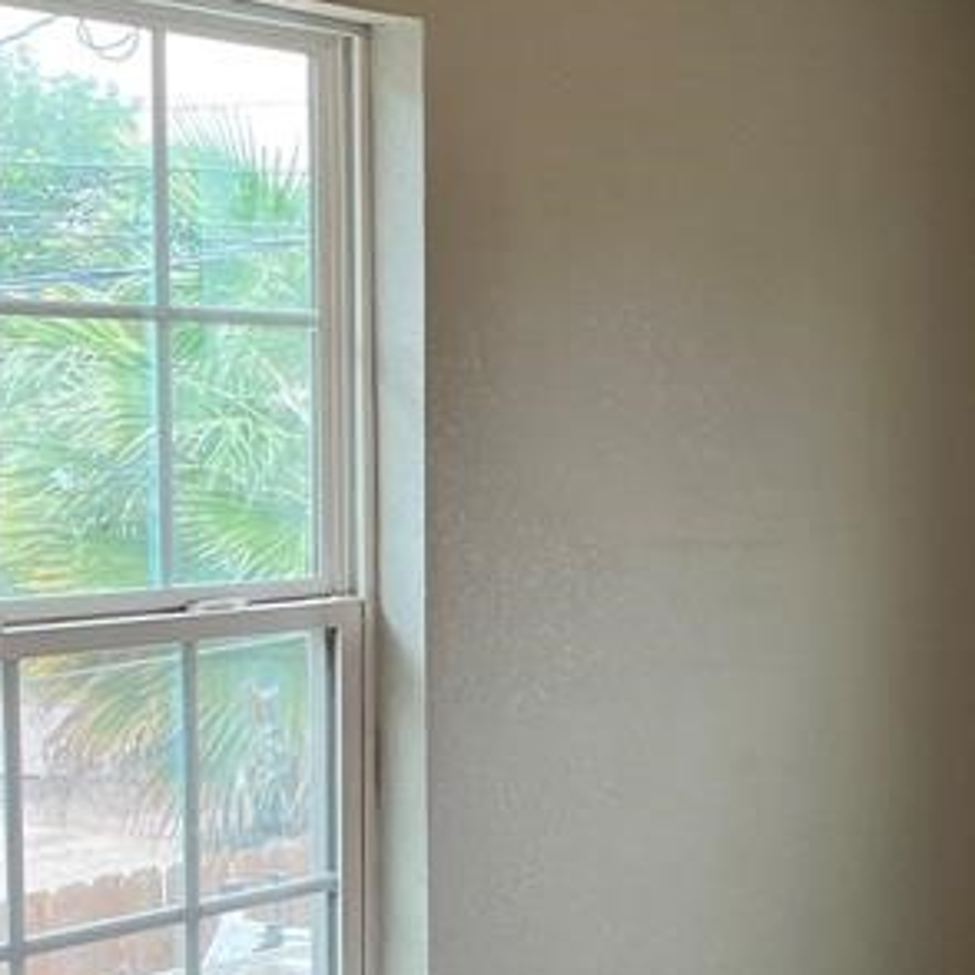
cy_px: 623
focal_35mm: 80
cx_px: 1579
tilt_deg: -5.2
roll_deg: -0.6
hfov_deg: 18.4
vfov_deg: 21.6
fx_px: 2549
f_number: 1.6
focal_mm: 5.1
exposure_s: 1/60
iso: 64
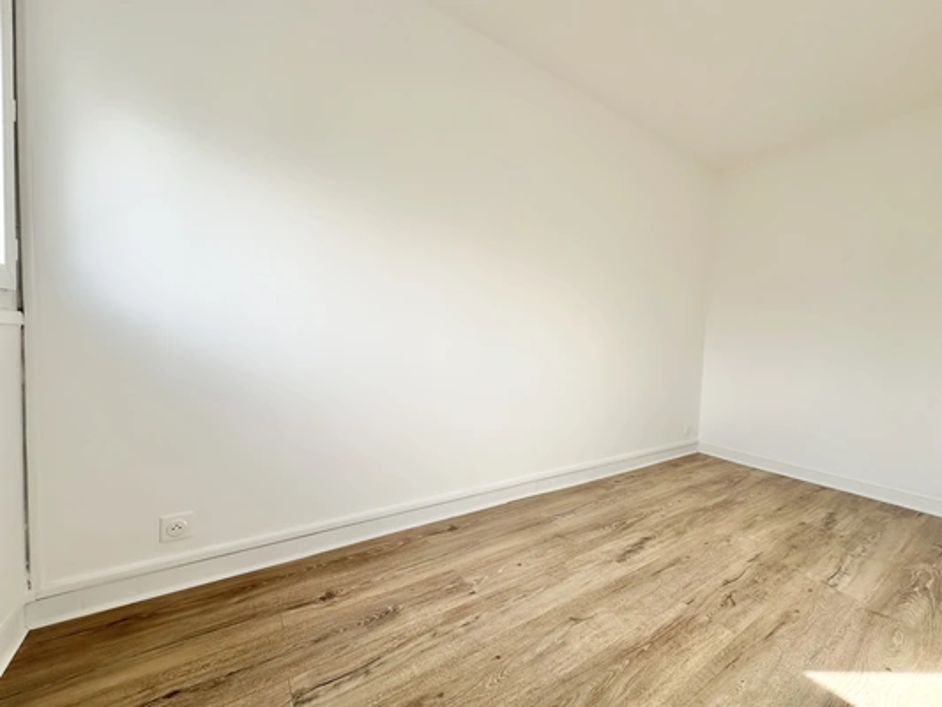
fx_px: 381
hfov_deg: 102.1
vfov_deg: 85.7
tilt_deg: -2.6
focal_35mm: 14
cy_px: 354
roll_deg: -2.4
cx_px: 471
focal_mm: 2.22
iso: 40
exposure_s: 1/412
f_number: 2.2
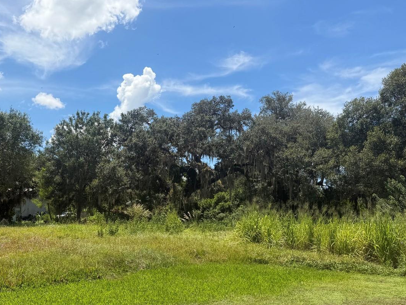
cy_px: 215
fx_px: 422
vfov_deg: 39.0
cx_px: 117
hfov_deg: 49.9
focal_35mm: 36
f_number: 1.78
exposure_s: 1/4167
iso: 80
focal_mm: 6.76
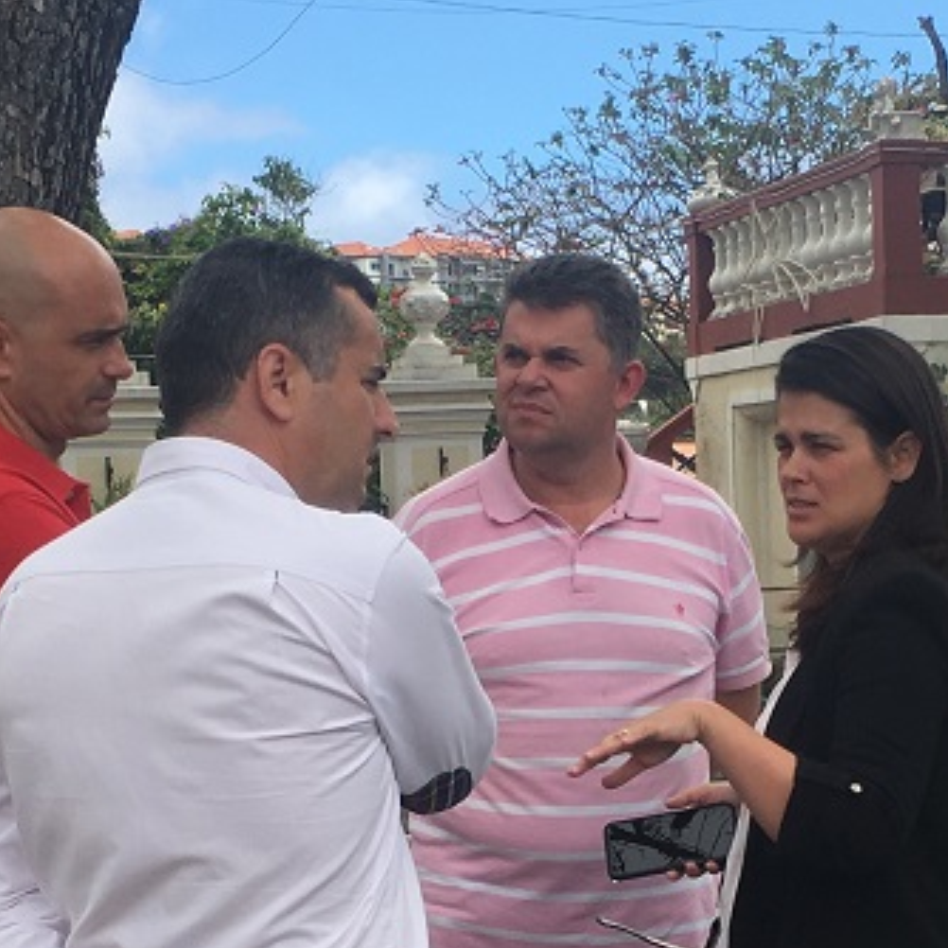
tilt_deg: -6.1
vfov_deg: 18.6
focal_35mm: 92
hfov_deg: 18.8
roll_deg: +2.8
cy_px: 860
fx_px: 2851
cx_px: 647
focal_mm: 4.15
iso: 25
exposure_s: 1/884
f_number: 2.2
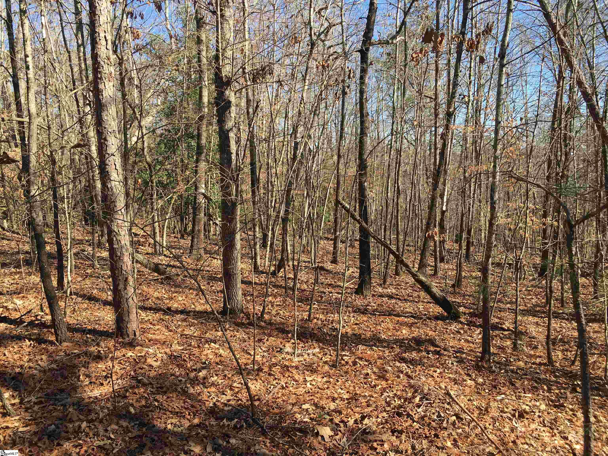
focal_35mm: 29
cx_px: 304
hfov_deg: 61.7
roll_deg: -0.1
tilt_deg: -6.2
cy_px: 228
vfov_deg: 48.2
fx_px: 509
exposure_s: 1/506
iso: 25
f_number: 2.2
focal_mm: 4.15
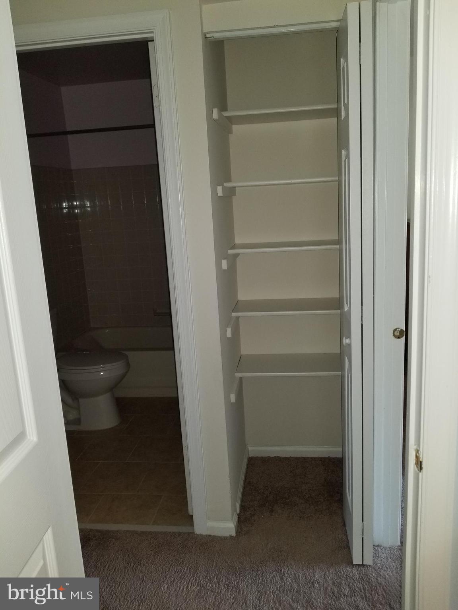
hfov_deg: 53.1
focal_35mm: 26
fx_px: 459
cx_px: 229
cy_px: 305
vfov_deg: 67.3
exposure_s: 1/30
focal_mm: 4.25
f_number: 1.7
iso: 100
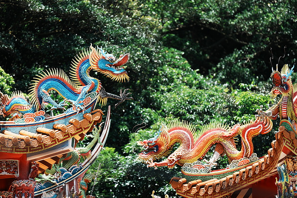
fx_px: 3300
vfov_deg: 3.4
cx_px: 148
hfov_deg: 5.2
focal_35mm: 400
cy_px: 99
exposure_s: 1/400
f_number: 4.5
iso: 125
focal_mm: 400
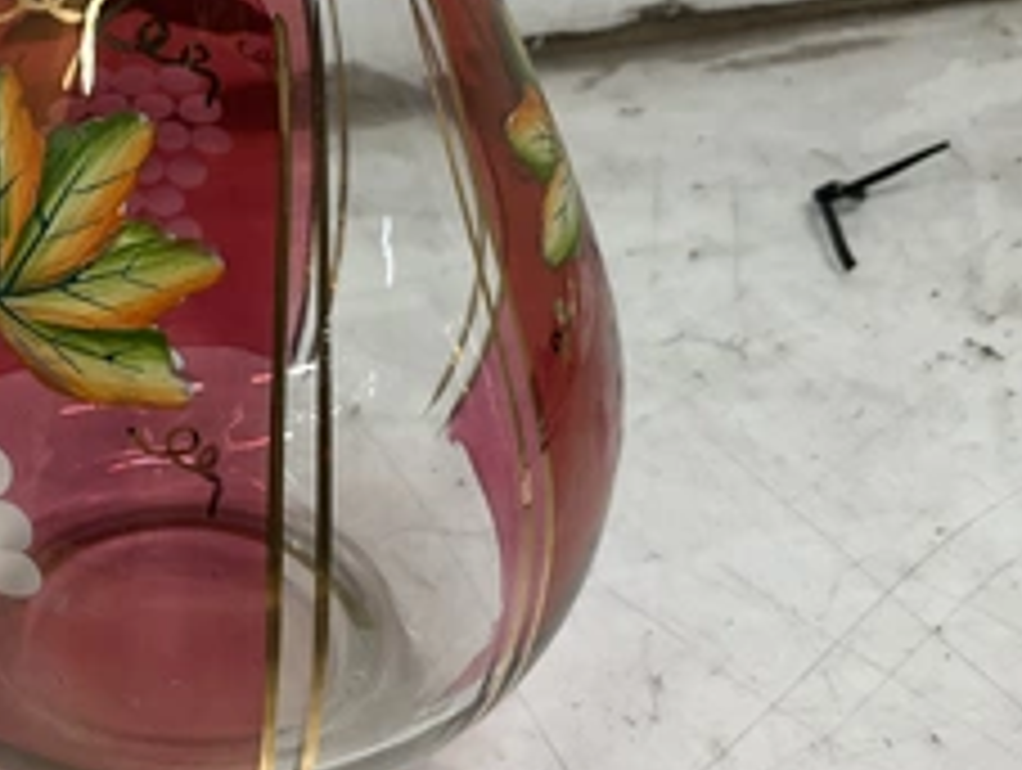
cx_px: 158
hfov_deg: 35.8
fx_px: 1508
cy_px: 320
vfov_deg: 28.6
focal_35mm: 51
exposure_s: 1/120
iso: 32
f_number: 1.8
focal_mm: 3
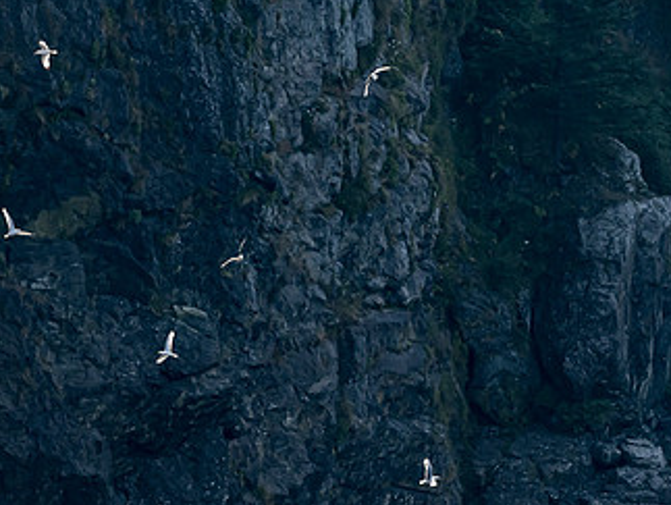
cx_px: 220
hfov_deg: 1.8
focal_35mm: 1078
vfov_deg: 1.4
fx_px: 20919
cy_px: 277
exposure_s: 1/1000
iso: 250
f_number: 5
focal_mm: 300
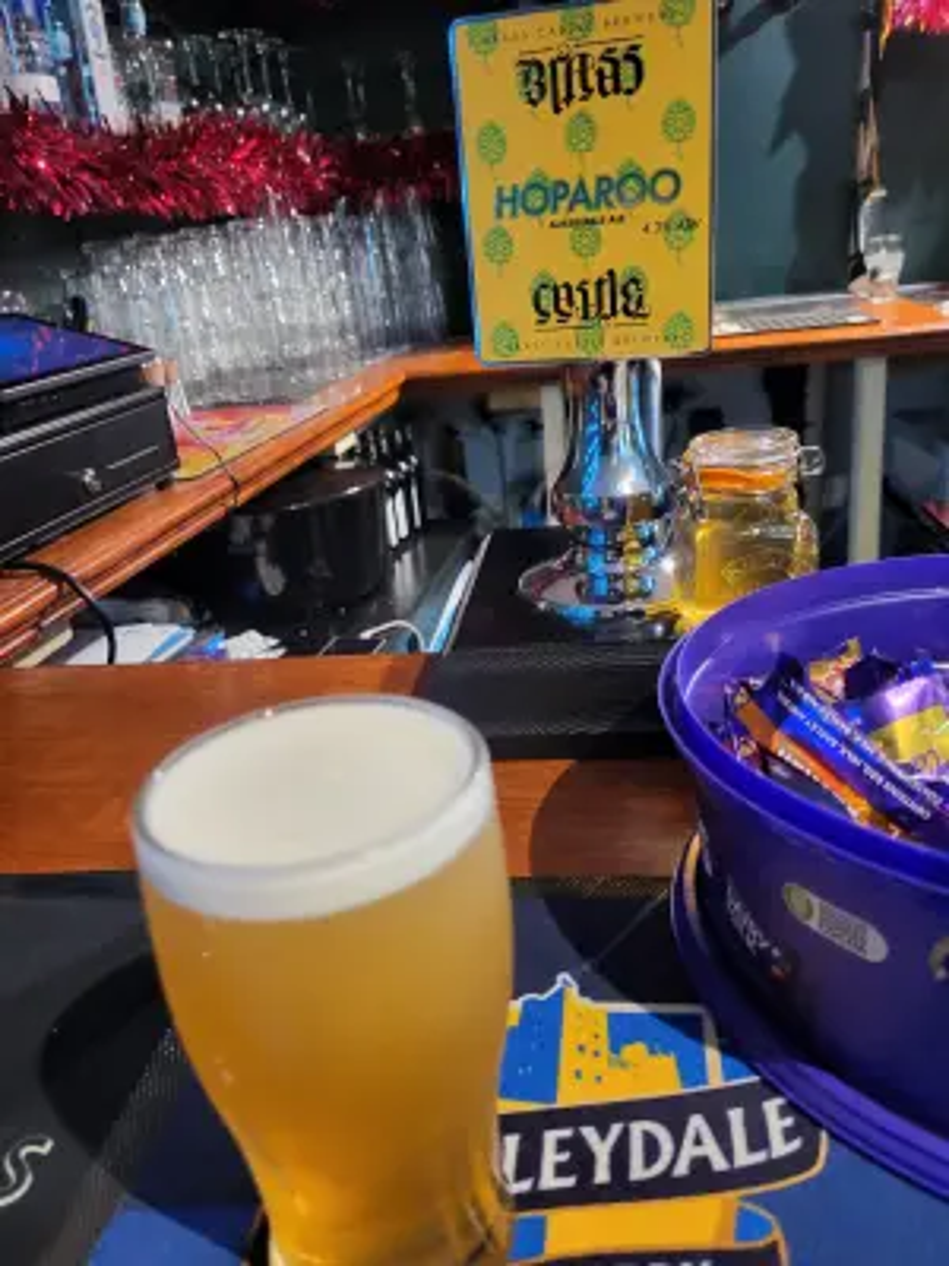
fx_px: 950
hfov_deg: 53.1
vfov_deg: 67.3
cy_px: 633
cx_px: 474
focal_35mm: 26
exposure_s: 1/33.3
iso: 500
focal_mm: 5.4
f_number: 1.8
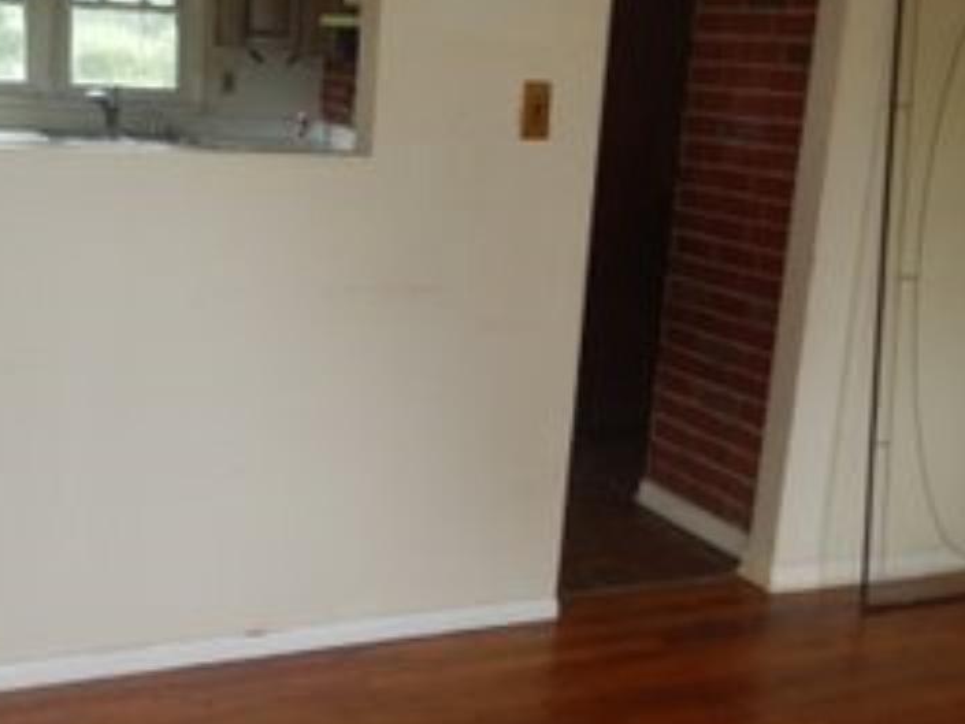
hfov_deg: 38.9
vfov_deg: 29.7
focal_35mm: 49
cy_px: 359
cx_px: 442
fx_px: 1366
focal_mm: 4.3
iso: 200
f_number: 2.8
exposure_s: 1/30
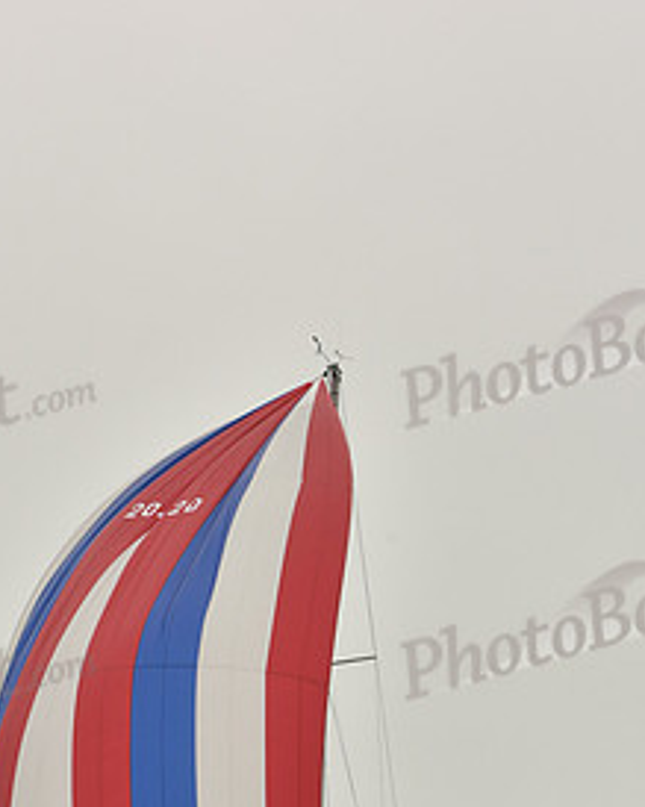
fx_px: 4656
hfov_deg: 7.9
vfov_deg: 9.8
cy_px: 819
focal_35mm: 195
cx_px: 249
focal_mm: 98
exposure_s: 1/800
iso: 320
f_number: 11
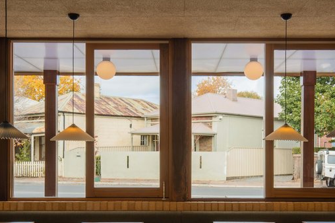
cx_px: 176
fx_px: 491
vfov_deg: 25.4
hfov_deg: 37.7
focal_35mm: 53
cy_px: 151
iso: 800
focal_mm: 33.5
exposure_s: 1/15
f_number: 13
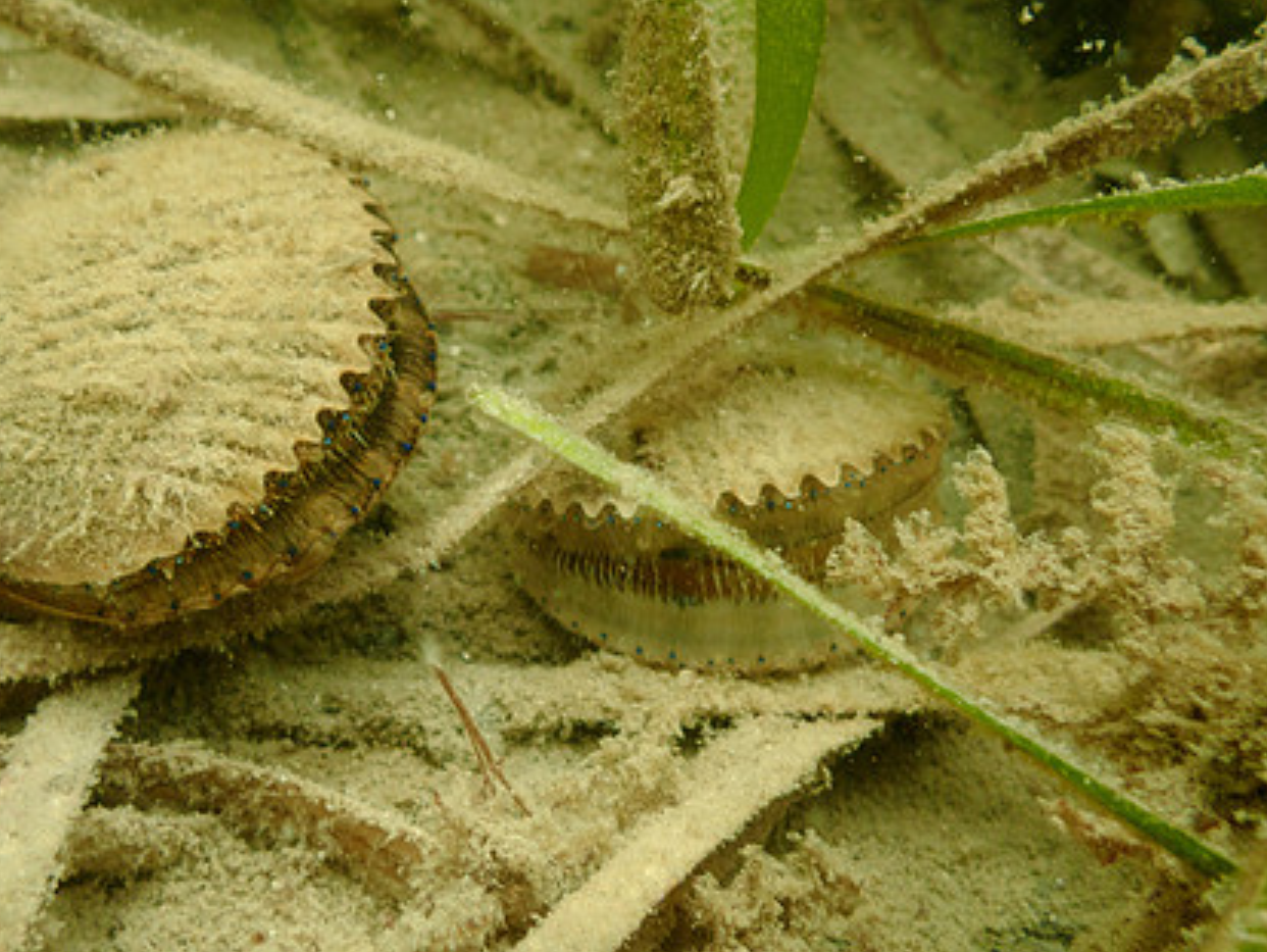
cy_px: 442
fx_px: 1282
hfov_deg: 52.4
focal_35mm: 35
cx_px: 545
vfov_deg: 40.7
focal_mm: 4.5
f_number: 2.8
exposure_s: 1/200
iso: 100
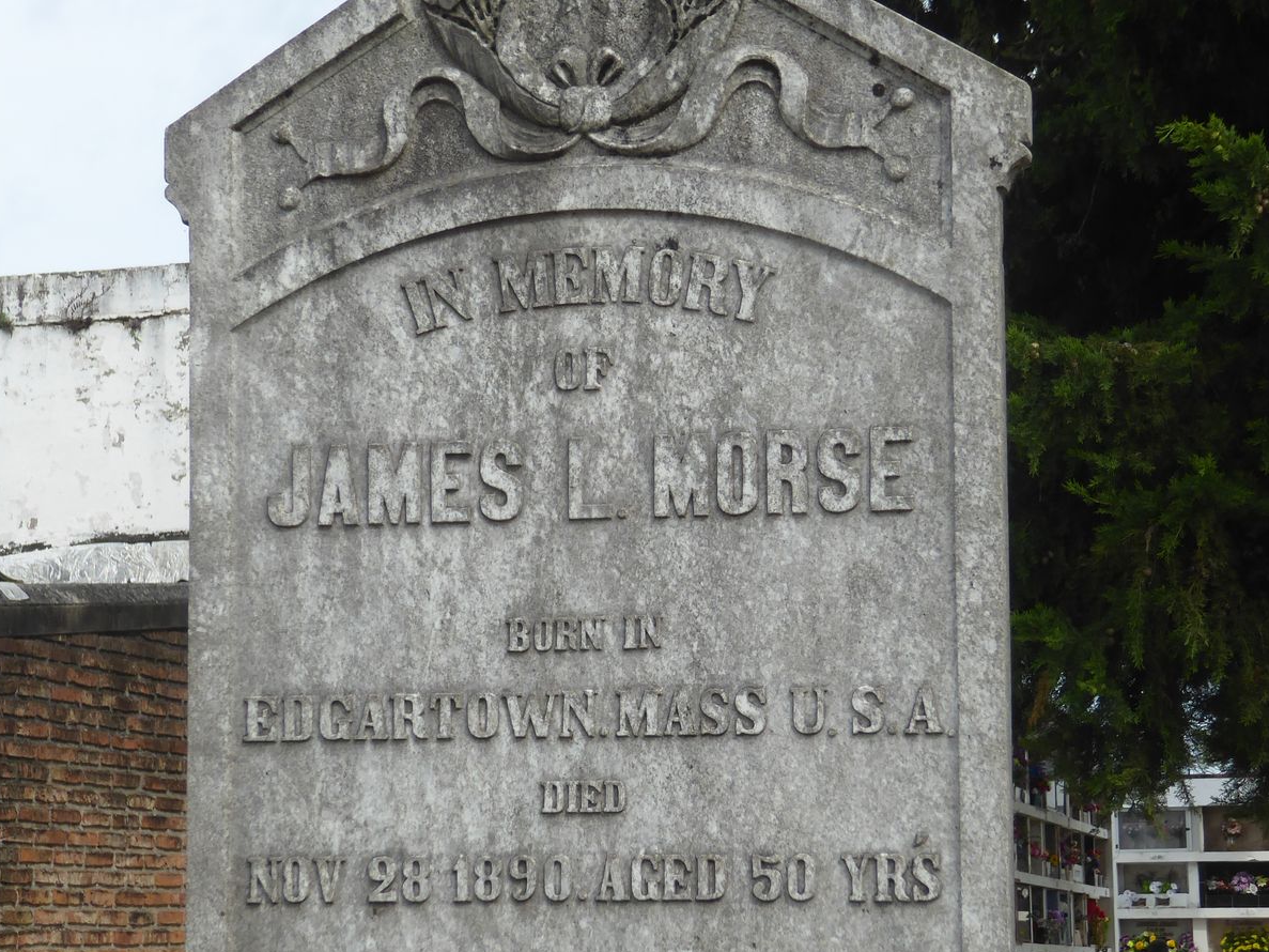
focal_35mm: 93
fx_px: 3409
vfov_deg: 15.9
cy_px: 581
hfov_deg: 21.1
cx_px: 630
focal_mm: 11.7
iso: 80
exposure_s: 1/320
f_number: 4.4
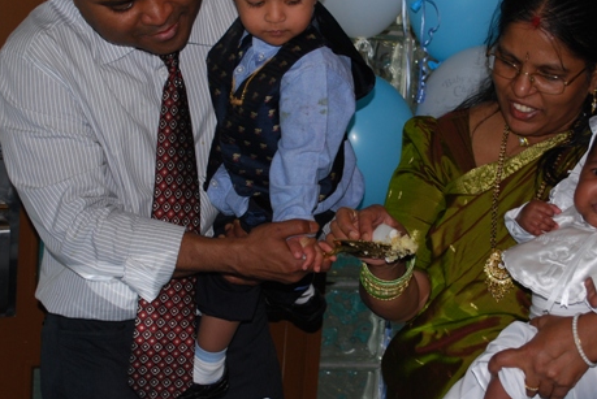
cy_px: 175
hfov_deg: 28.5
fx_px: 1175
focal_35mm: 71
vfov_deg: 19.3
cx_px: 336
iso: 200
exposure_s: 1/60
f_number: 4.8
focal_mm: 29
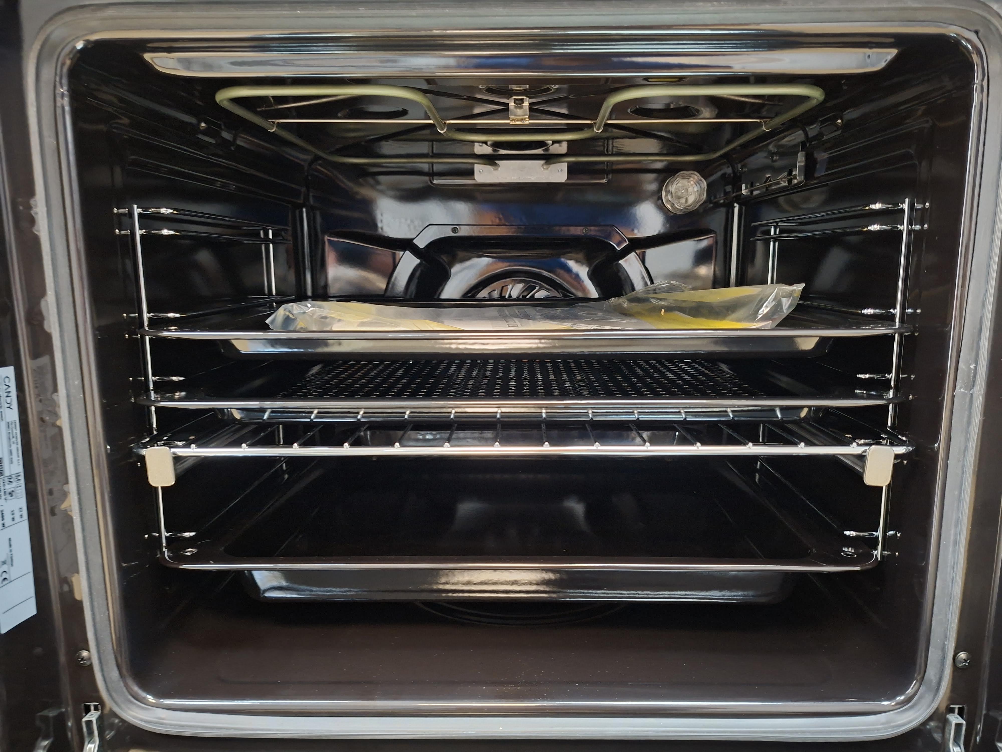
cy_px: 376
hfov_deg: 73.9
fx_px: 666
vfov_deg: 58.9
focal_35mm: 23
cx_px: 501
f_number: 1.8
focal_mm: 5.54
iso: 800
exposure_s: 1/20
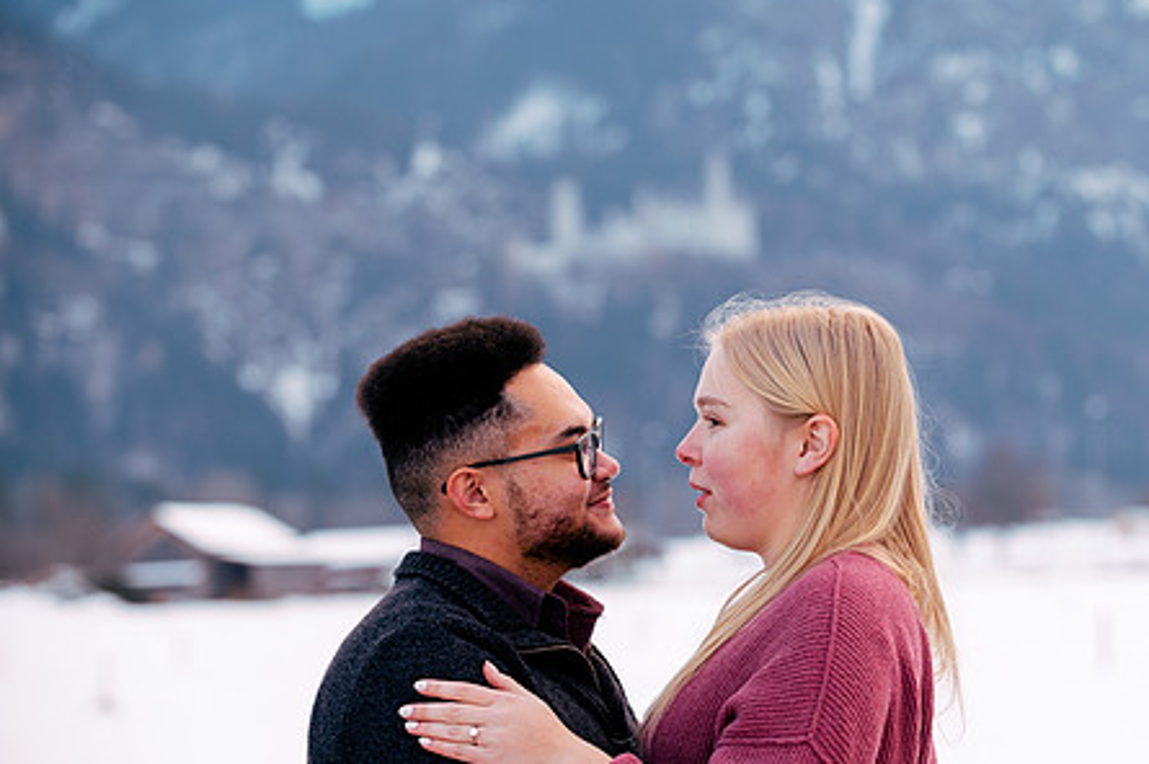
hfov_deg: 15.4
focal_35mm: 133
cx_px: 736
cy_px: 397
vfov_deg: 10.3
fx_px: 4242
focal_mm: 102
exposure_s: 1/320
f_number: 4.5
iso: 250
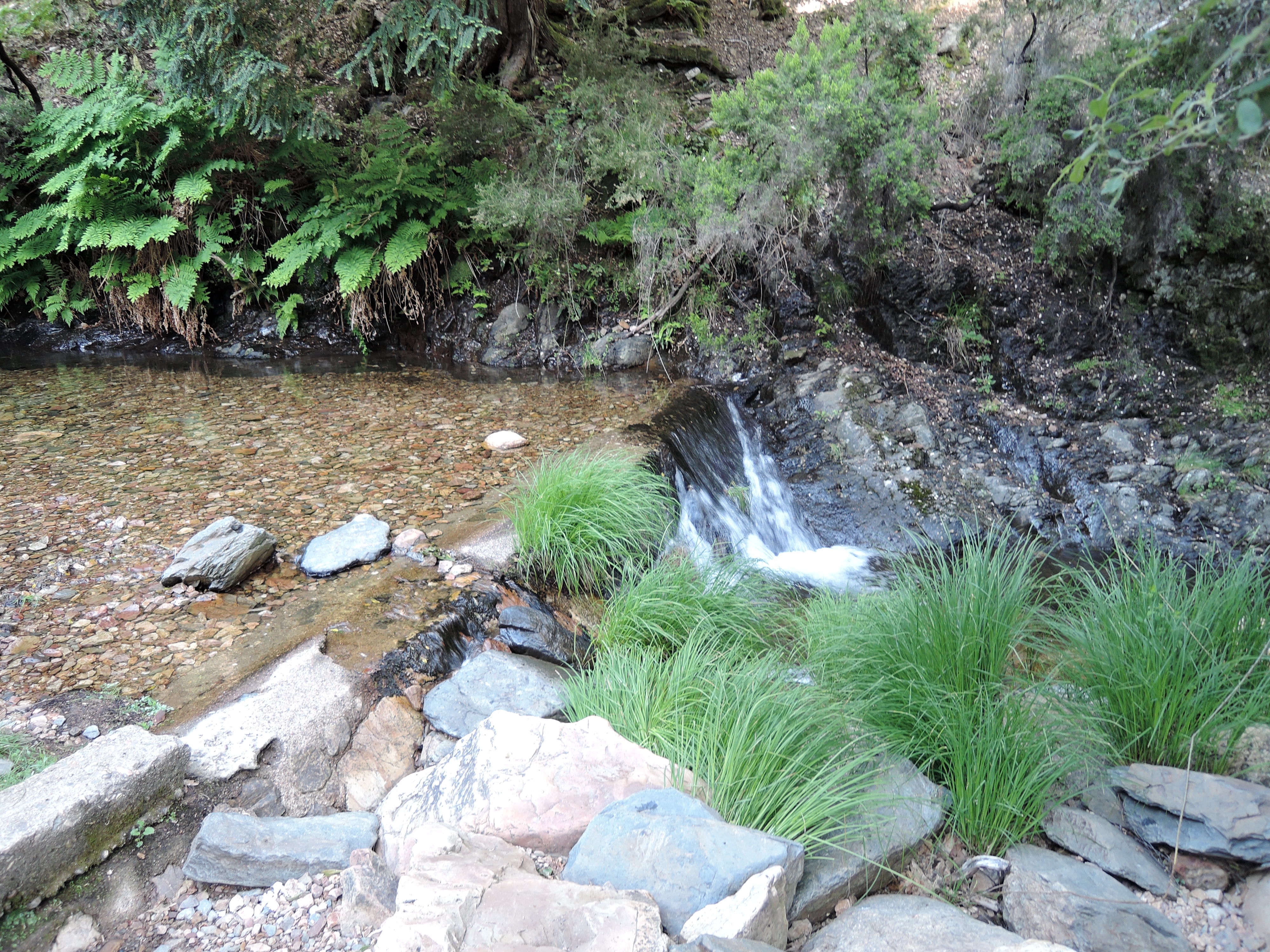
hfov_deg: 71.6
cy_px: 476
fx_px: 881
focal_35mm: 24
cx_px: 635
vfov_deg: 56.8
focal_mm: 5.1
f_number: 1.8
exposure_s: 1/30
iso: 90
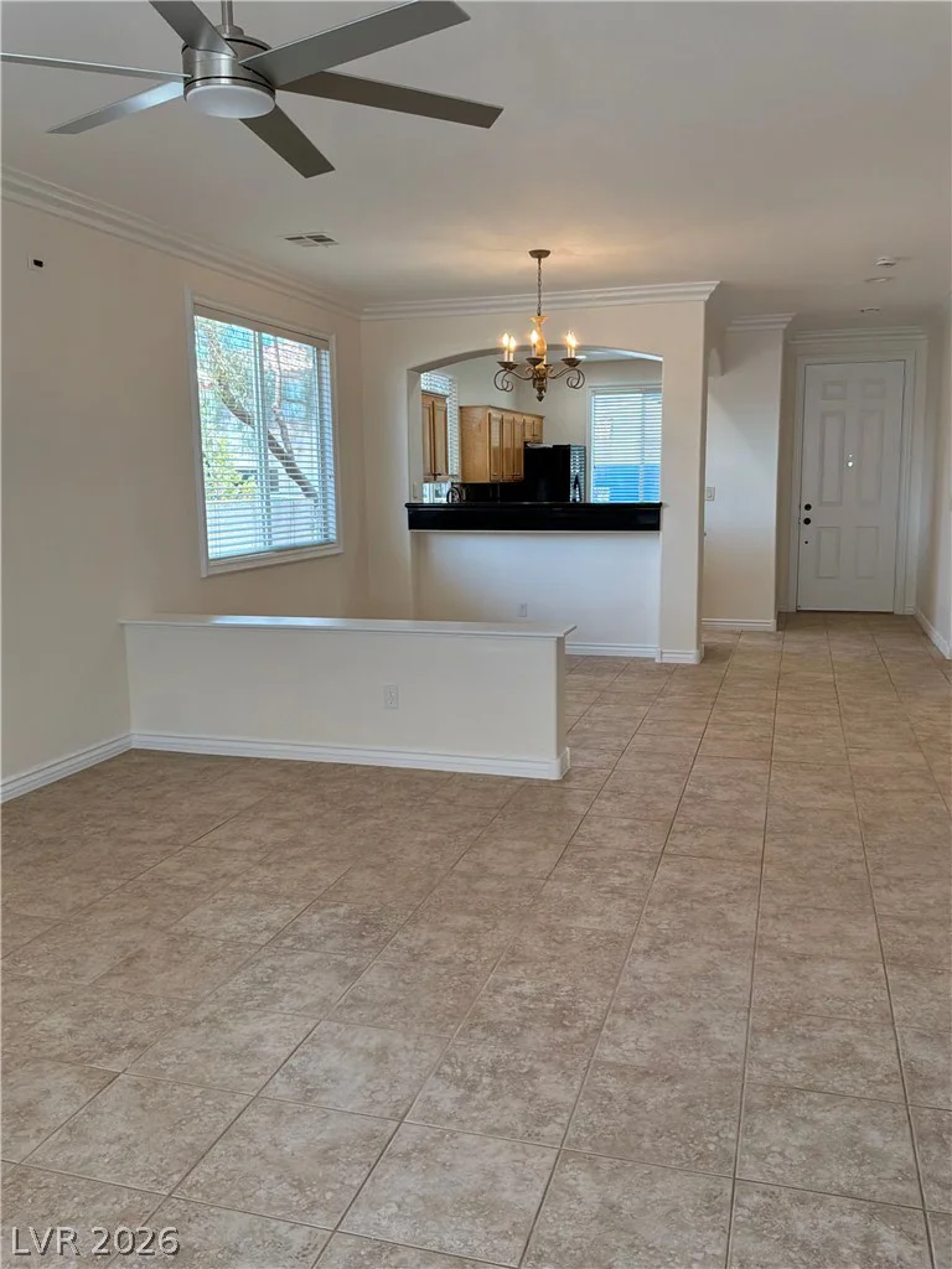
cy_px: 634
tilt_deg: -8.2
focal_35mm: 28
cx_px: 476
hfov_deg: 49.7
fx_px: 1027
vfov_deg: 63.4
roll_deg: +0.3
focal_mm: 3
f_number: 1.8
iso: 80
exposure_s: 1/120
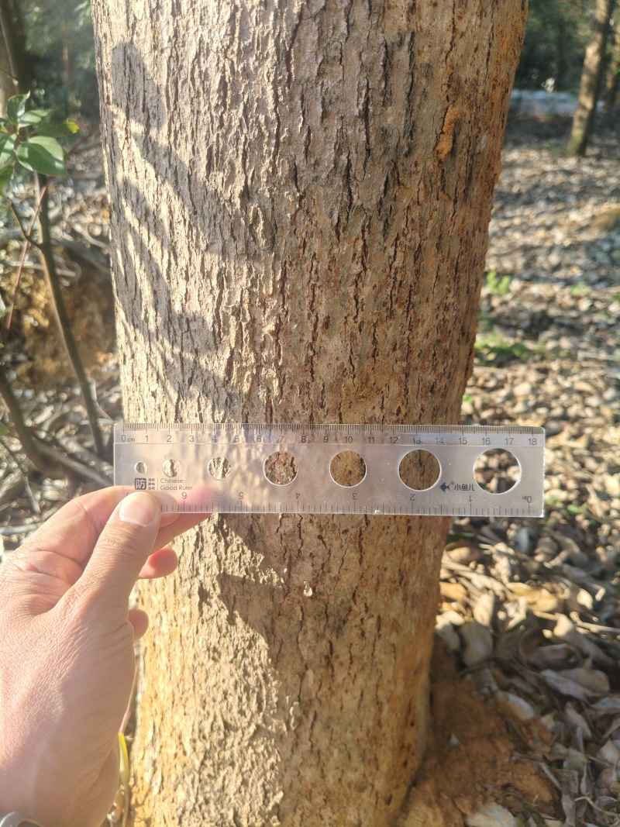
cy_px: 414
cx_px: 310
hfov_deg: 53.1
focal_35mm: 26
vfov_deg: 67.3
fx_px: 621
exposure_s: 1/511
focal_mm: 4.84
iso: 99
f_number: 1.88
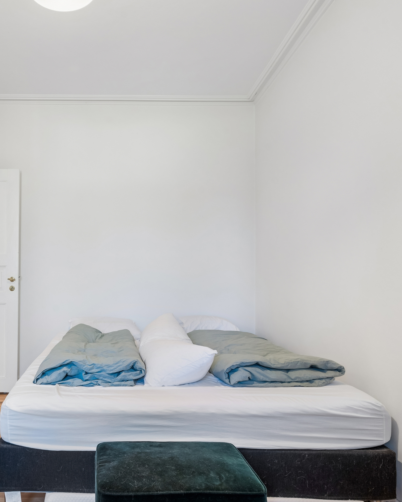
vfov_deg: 65.9
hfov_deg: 52.5
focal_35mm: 26
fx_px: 387
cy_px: 271
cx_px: 100
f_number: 9
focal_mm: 17
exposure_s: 1/5
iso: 160
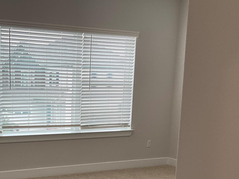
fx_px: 380
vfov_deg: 25.9
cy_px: 151
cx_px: 51
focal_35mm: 55
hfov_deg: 34.0
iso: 25
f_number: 1.8
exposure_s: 1/120
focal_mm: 3
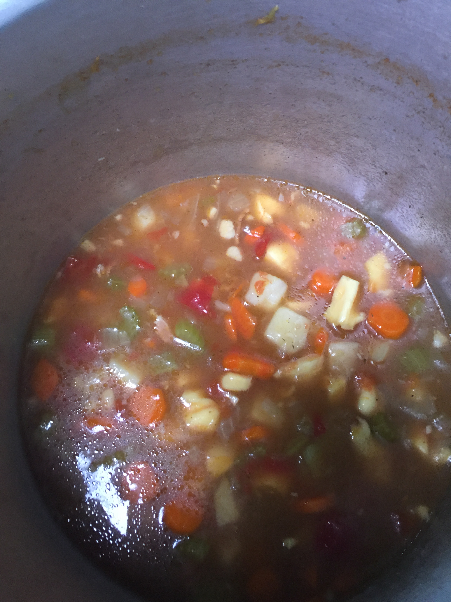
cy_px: 301
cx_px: 226
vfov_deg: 61.7
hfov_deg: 48.2
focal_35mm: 29
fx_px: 504
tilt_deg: -75.4
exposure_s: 1/15
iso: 100
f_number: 2.2
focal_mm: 4.15
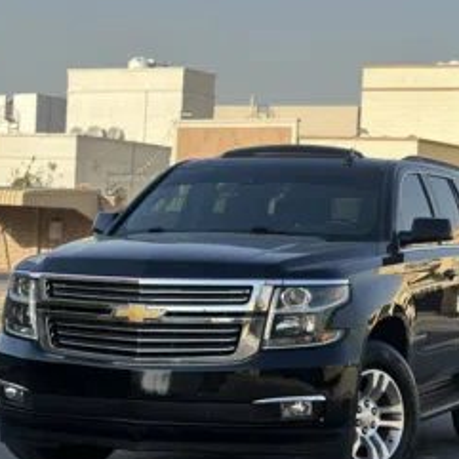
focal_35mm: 113
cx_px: 261
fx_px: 1695
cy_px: 198
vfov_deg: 15.4
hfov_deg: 15.4
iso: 32
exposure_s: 1/213
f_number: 2.8
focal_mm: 9
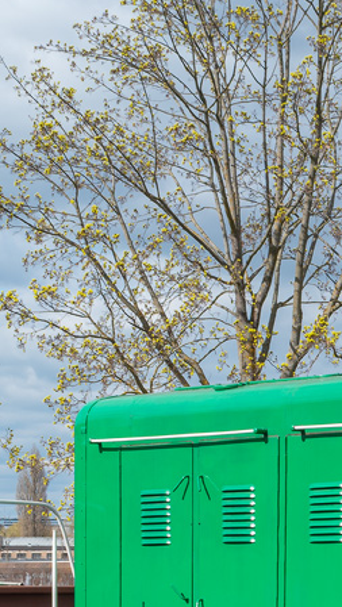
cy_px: 539
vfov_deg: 20.9
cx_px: 597
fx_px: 1610
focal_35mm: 100
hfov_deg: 11.3
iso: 100
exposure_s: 1/250
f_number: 8
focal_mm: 22
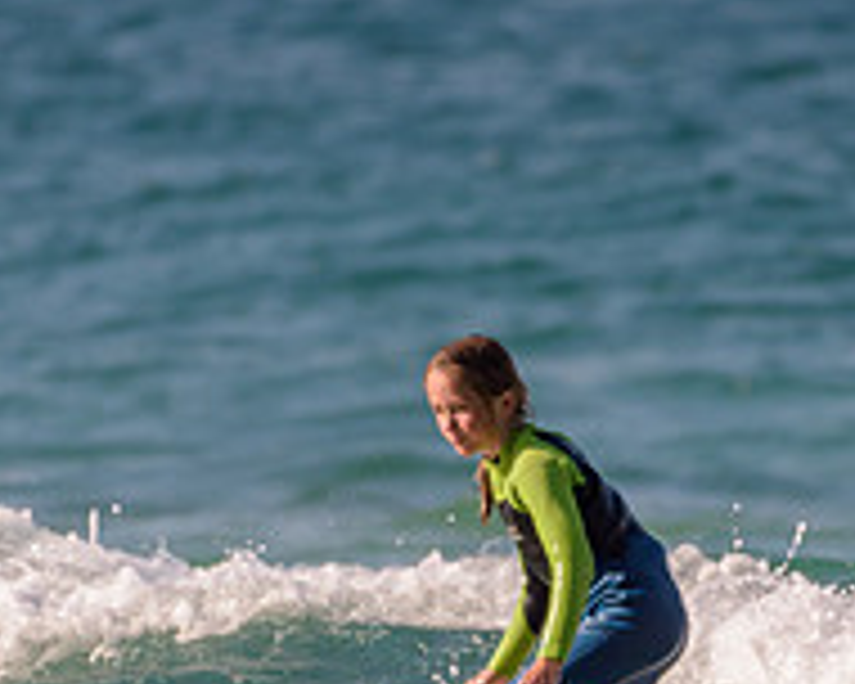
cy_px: 624
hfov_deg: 1.1
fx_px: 44486
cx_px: 621
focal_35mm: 1758
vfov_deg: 0.9
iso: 110
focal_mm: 500
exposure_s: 1/2000
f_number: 5.6
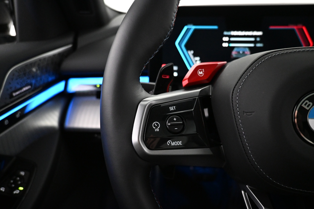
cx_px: 157
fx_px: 209
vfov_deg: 53.1
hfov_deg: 73.7
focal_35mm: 24
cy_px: 104
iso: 4000
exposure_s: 1/60
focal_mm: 16
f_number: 3.5
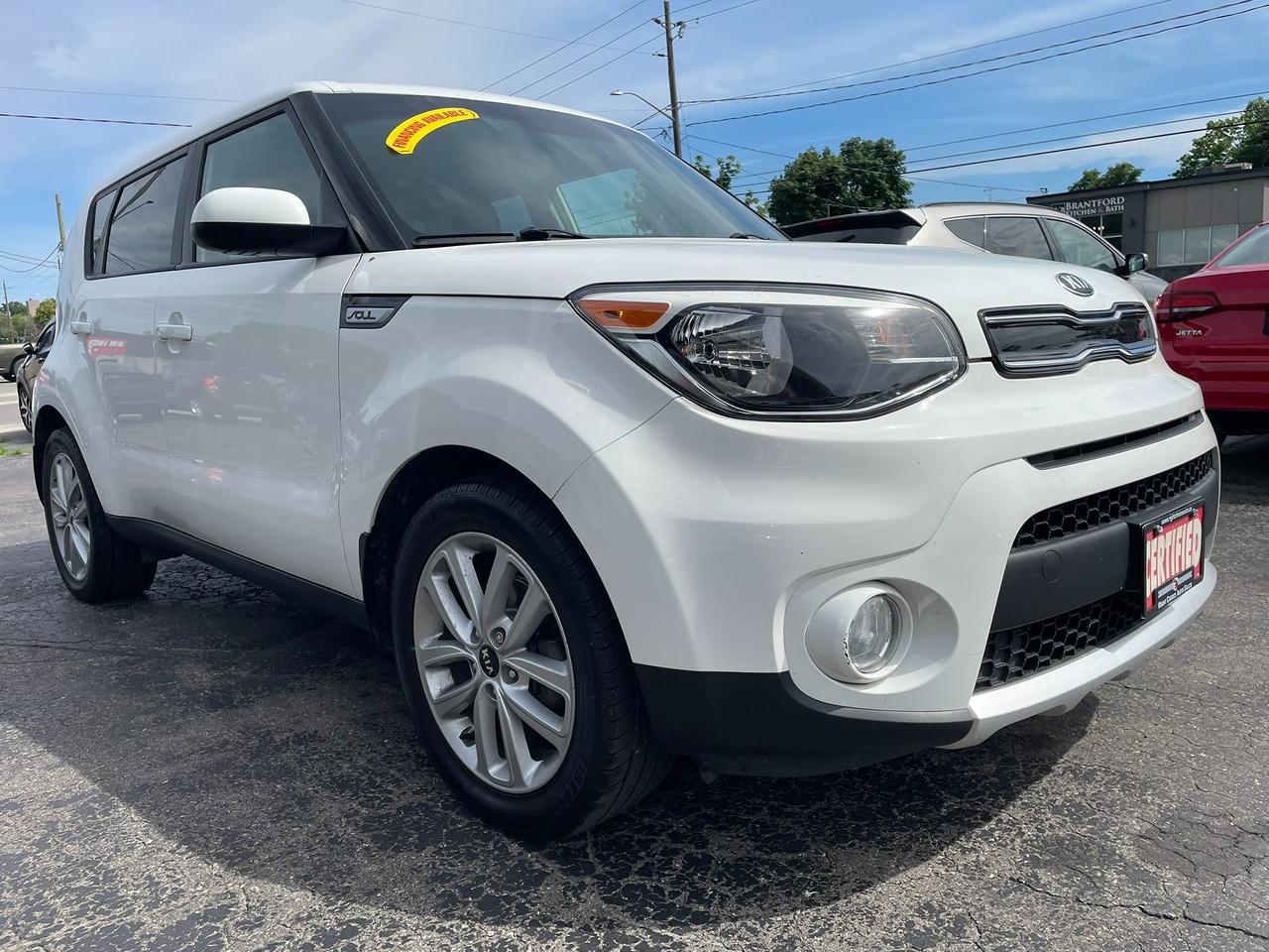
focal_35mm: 26
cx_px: 634
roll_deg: +4.4
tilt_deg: -9.5
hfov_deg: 67.3
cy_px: 476
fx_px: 953
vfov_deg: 53.1
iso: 32
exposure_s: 1/5291
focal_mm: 4.2
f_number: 1.6
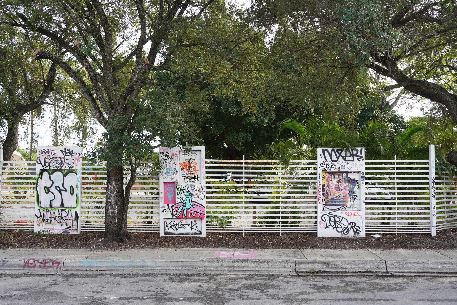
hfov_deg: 53.1
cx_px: 228
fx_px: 457
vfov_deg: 36.9
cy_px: 152
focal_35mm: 36
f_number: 7.1
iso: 200
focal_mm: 36
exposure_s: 1/100
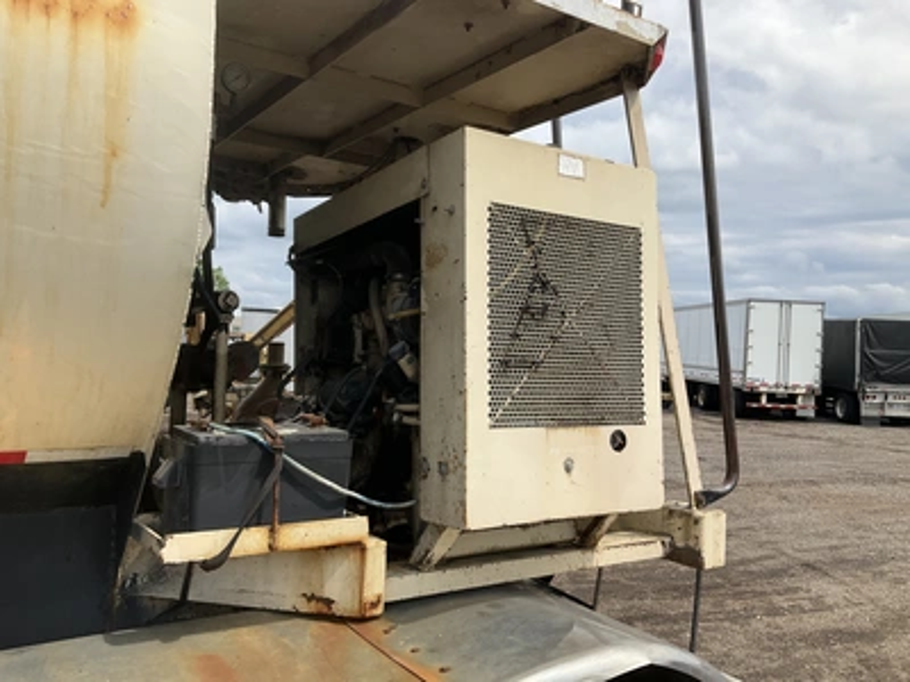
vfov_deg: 48.2
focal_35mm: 29
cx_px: 455
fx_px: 762
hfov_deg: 61.7
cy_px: 341
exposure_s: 1/1786
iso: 25
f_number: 1.8
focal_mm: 3
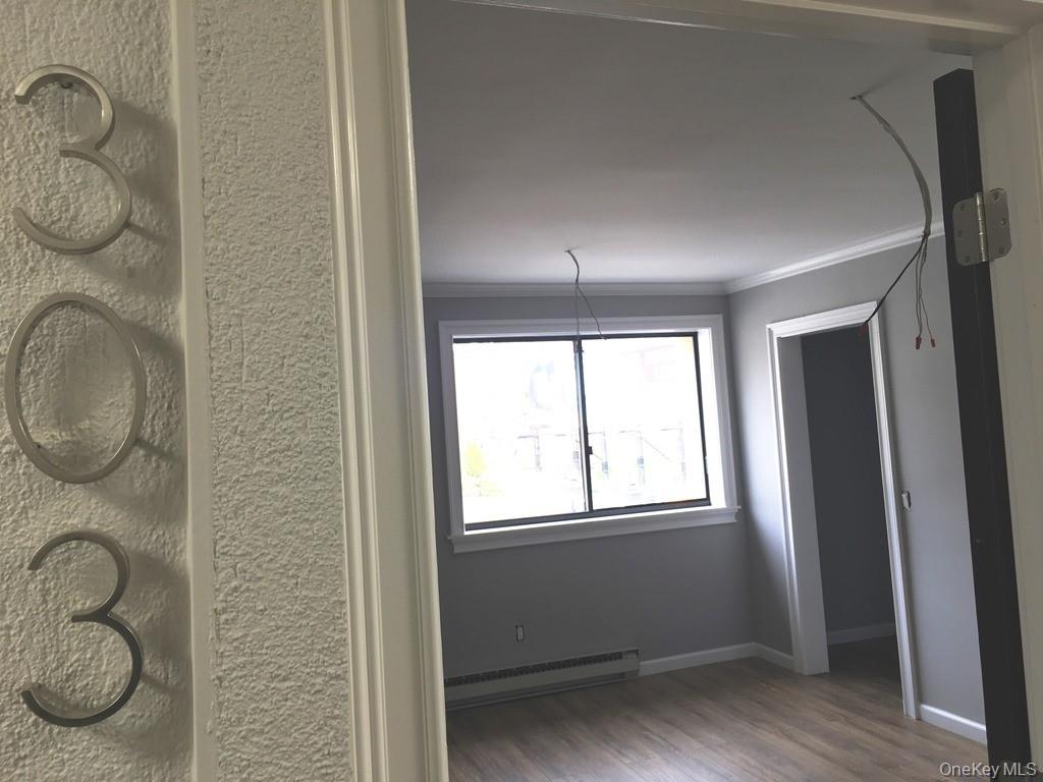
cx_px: 522
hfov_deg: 61.7
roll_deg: +2.1
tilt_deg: +3.2
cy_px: 391
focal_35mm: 29
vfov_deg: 48.2
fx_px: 874
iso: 25
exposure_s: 1/40
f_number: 2.2
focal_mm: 4.15
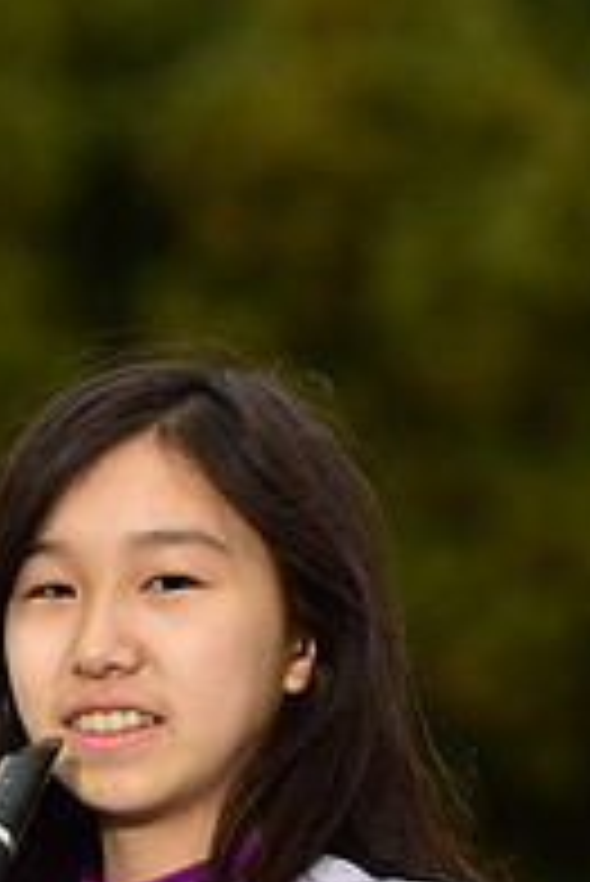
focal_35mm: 593
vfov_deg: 3.5
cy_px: 1152
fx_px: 14551
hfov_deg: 2.3
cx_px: 124
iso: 500
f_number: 5.6
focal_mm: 200
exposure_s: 1/250
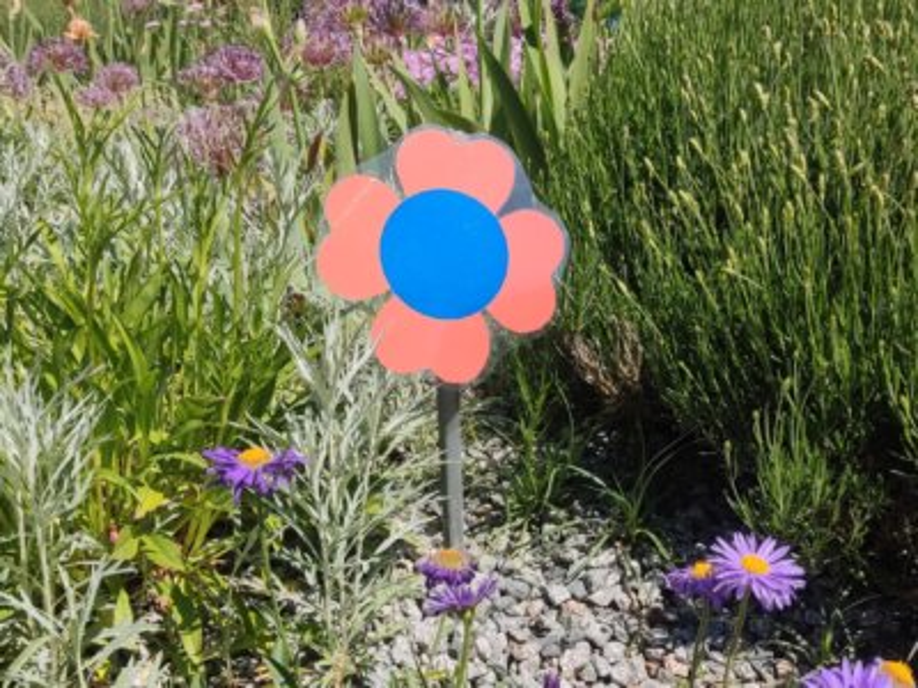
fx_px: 663
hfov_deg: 69.4
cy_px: 344
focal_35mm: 25
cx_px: 459
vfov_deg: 54.9
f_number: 1.79
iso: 50
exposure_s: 1/1449
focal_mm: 4.71
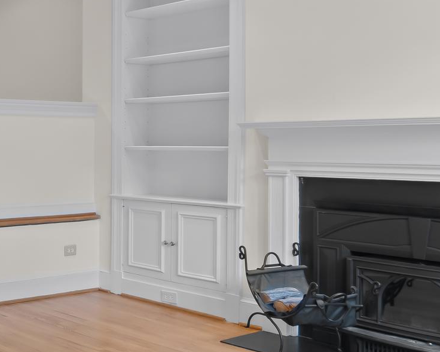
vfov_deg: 31.9
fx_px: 612
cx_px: -147
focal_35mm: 47
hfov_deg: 30.3
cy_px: 123
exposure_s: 1/1.67
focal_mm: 12
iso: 250
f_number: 10
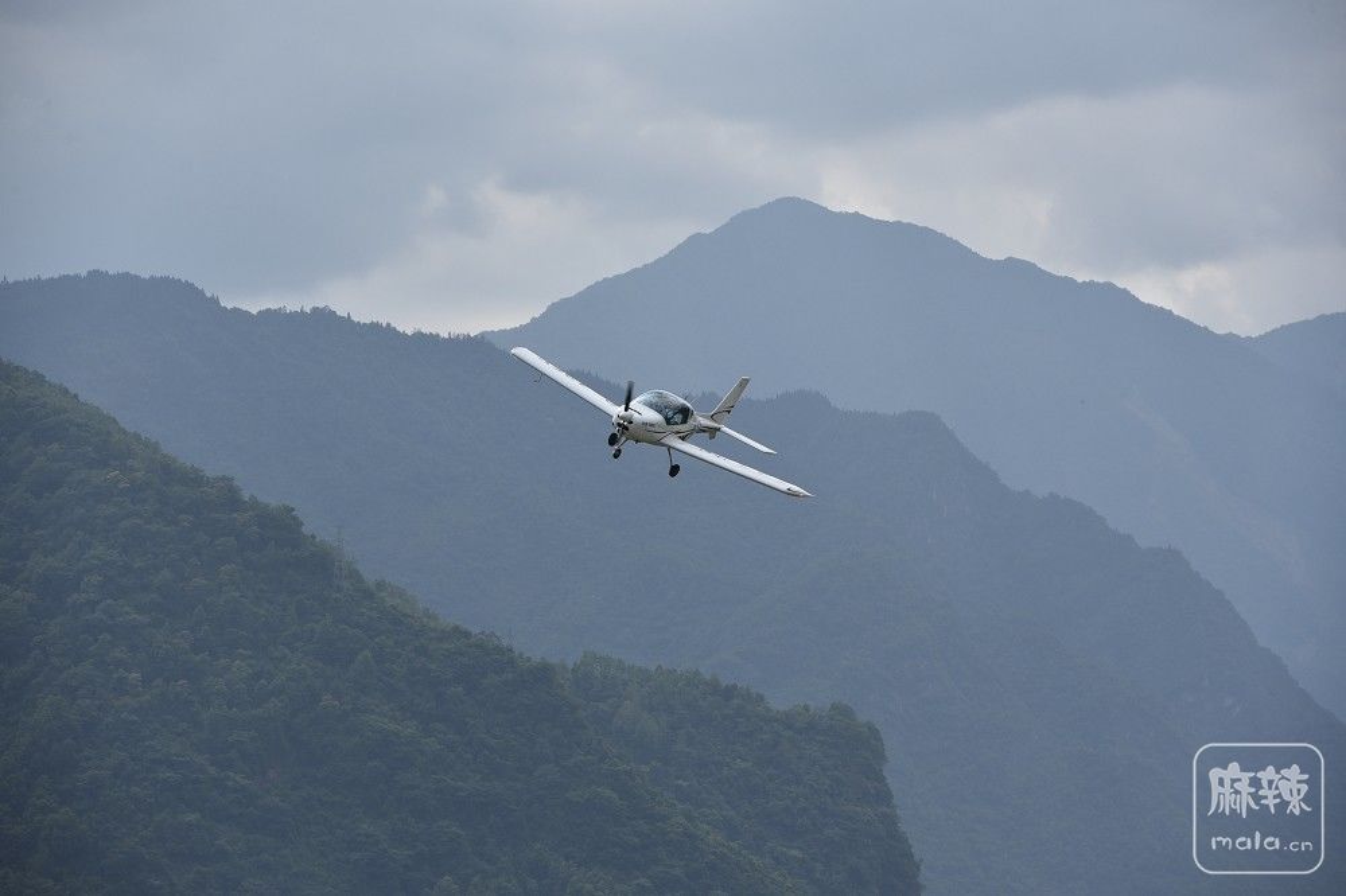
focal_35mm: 200
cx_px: 673
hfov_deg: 10.3
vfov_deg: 6.9
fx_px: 7475
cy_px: 448
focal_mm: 200
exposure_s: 1/1250
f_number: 9
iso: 400
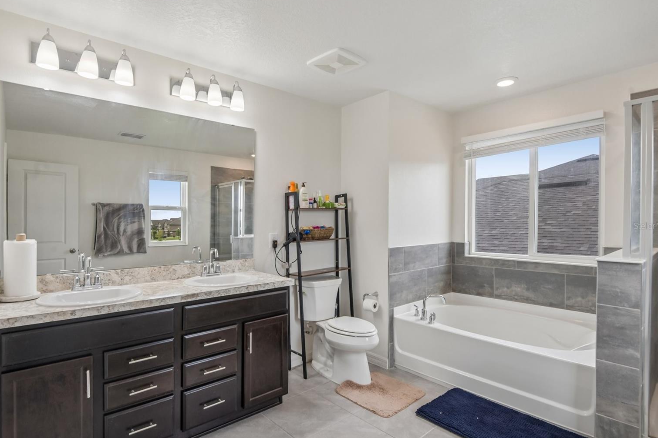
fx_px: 329
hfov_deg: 90.0
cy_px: 226
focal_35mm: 18
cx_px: 324
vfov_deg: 67.4
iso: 400
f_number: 8
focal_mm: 17
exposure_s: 1/100
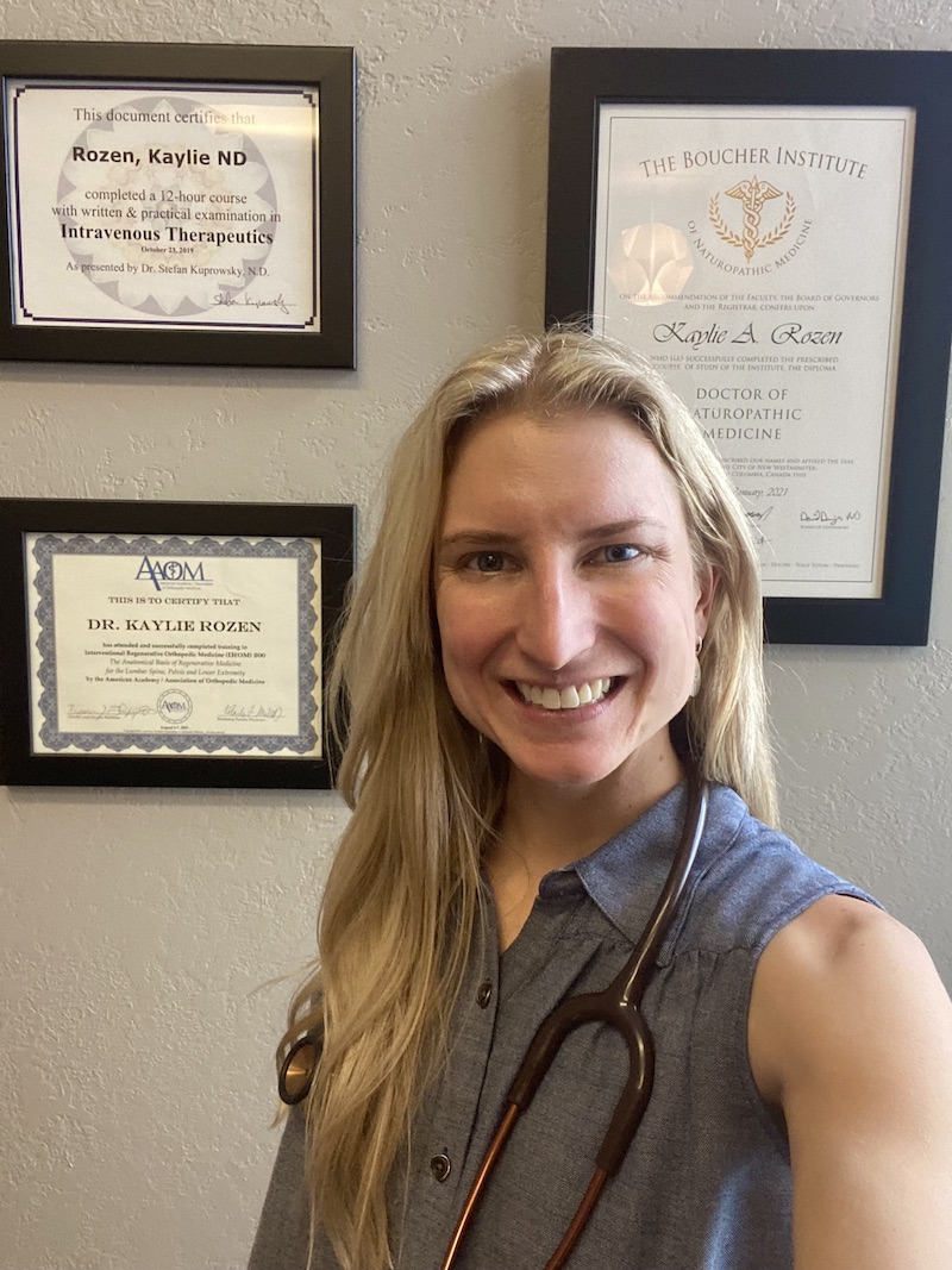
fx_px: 1100
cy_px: 635
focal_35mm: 30
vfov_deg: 60.0
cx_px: 476
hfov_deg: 46.8
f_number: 2.2
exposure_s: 1/60
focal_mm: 2.71
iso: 160
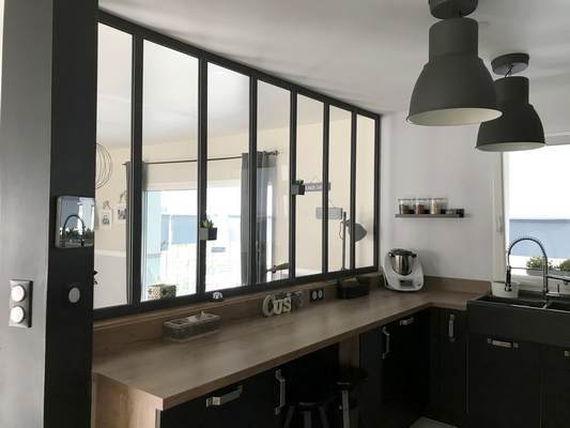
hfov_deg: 63.4
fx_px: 461
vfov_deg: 49.8
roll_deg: -1.7
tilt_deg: -0.2
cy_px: 214
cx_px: 285
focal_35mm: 28
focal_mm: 3.99
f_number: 1.8
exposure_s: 1/17
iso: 50
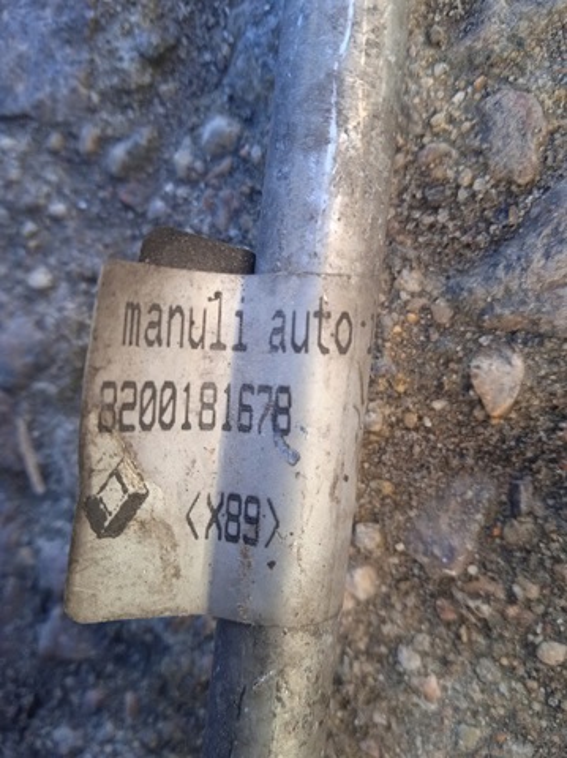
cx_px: 284
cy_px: 379
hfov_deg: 49.7
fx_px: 613
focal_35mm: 28
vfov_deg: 63.5
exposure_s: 1/100
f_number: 2.2
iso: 179
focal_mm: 3.43
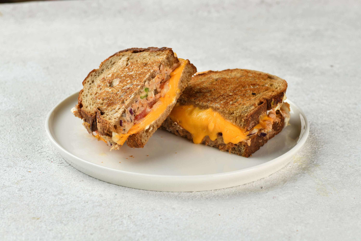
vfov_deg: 15.2
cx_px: 180
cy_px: 120
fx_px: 902
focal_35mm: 90
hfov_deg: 22.6
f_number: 10
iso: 80
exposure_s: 1/160
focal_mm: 90
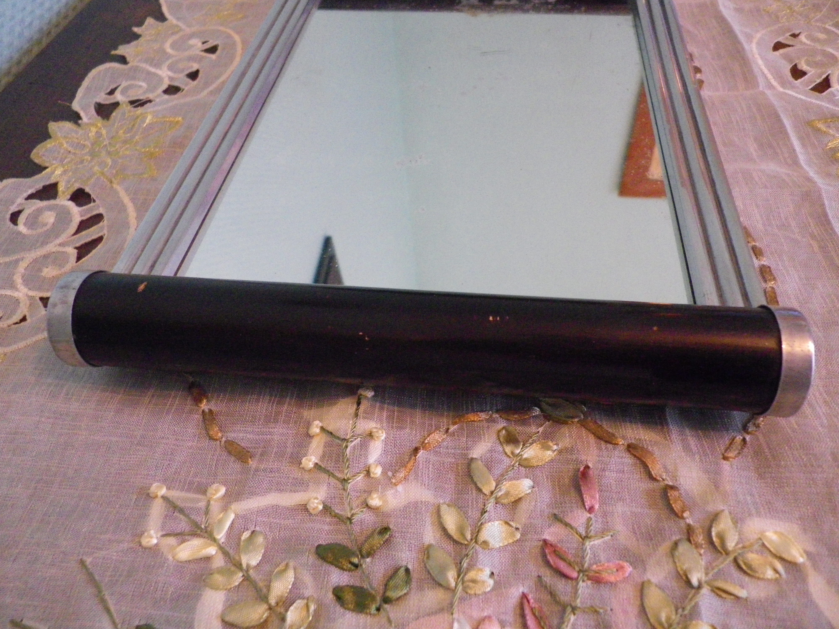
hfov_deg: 63.4
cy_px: 314
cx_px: 420
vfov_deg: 49.7
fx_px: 679
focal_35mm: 28
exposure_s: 1/50
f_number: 2.6
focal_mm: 4.9
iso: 800
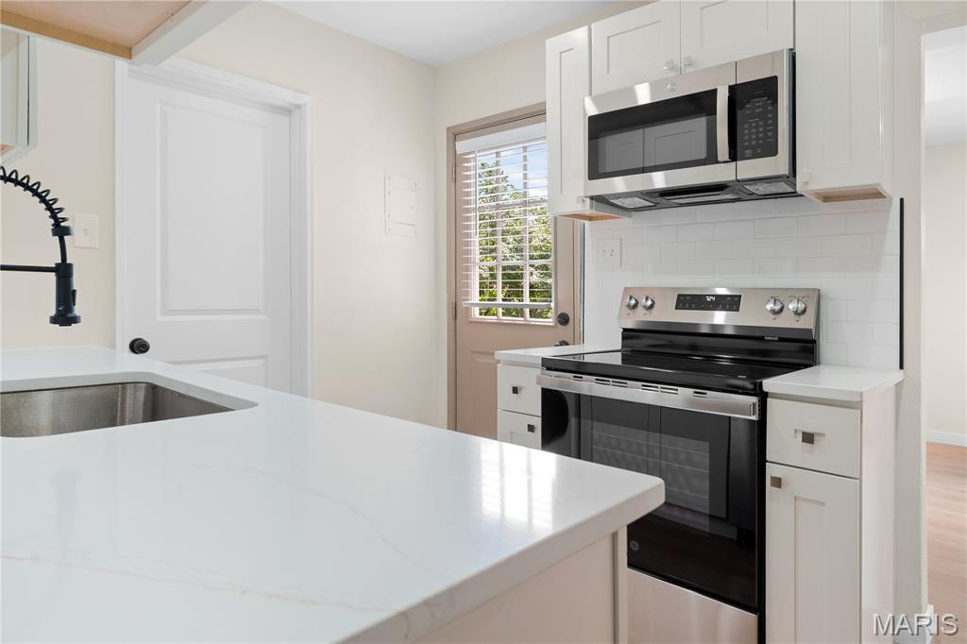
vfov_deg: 59.2
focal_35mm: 21
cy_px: 322
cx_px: 484
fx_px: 567
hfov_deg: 81.0
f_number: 8
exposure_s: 1/2
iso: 64
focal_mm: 21.1
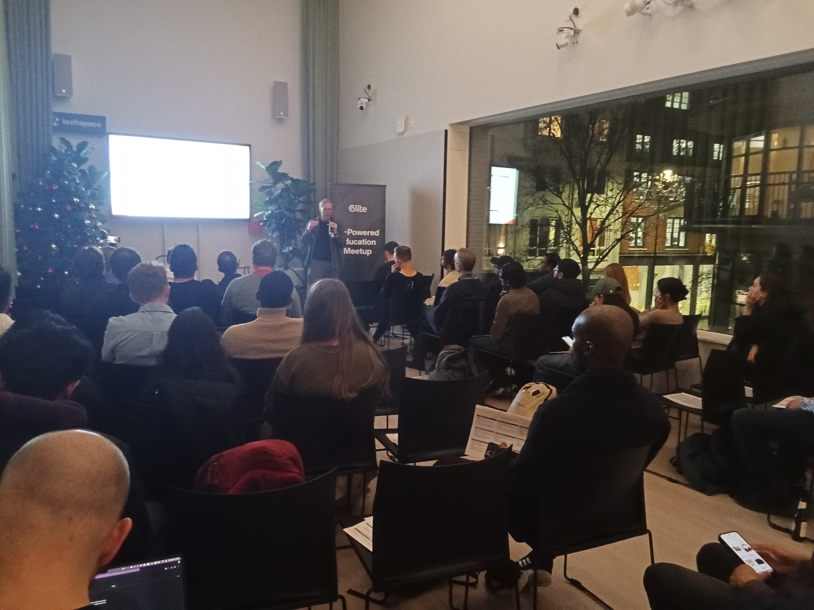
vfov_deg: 51.4
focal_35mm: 27
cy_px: 305
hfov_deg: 65.3
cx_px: 407
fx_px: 635
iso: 1541
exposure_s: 1/25
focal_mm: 2.79
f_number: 2
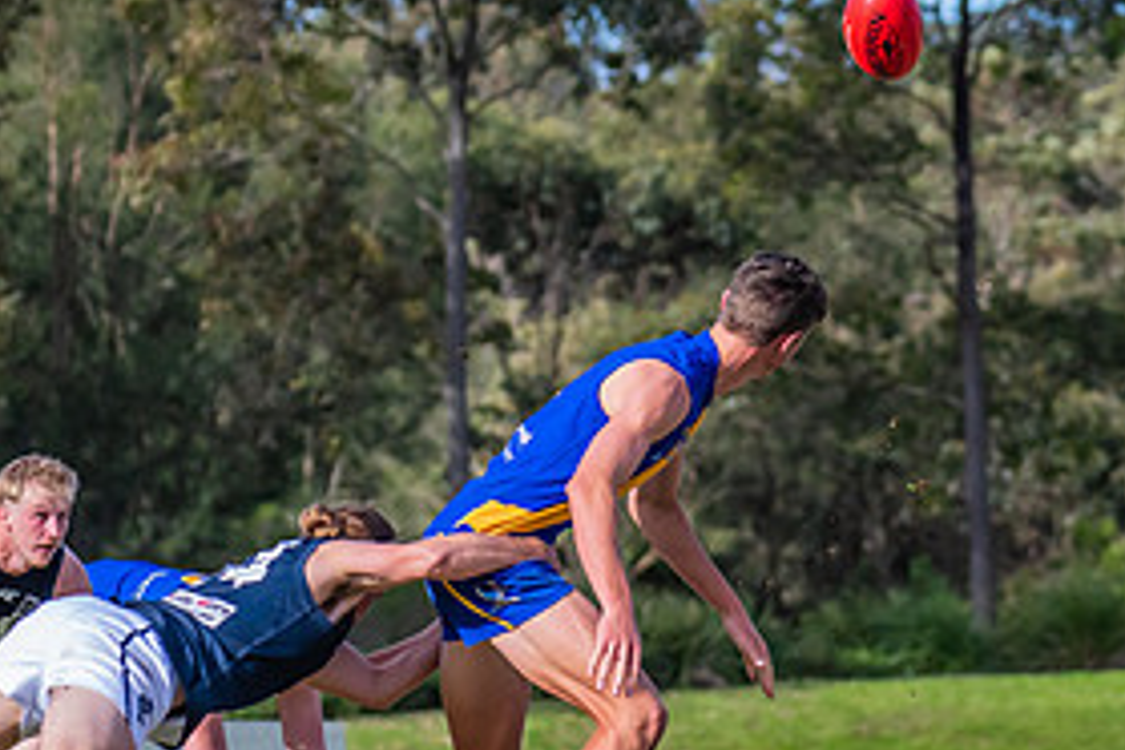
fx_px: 12624
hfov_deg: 5.1
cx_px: 593
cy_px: 556
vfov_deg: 3.4
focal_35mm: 404
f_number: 7.1
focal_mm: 170
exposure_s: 1/2000
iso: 800
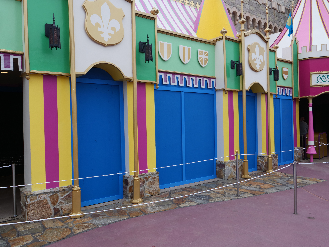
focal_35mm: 30
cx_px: 164
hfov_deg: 60.0
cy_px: 124
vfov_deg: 46.8
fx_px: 285
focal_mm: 15
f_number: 5.6
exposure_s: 1/125
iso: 200
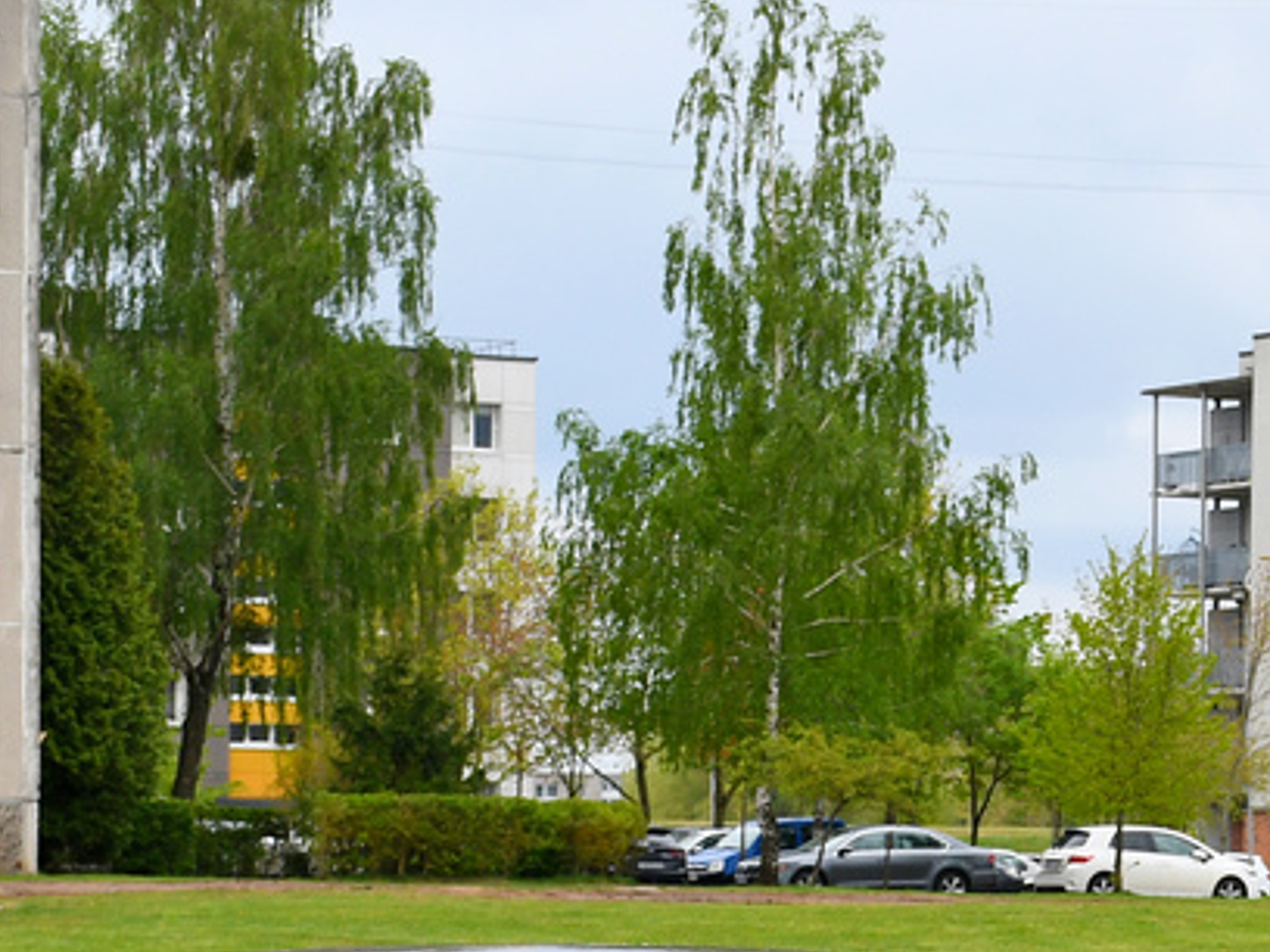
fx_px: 5393
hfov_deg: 13.4
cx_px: 1043
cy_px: 1078
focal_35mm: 147
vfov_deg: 10.0
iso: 200
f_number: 6.3
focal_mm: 32
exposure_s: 1/320
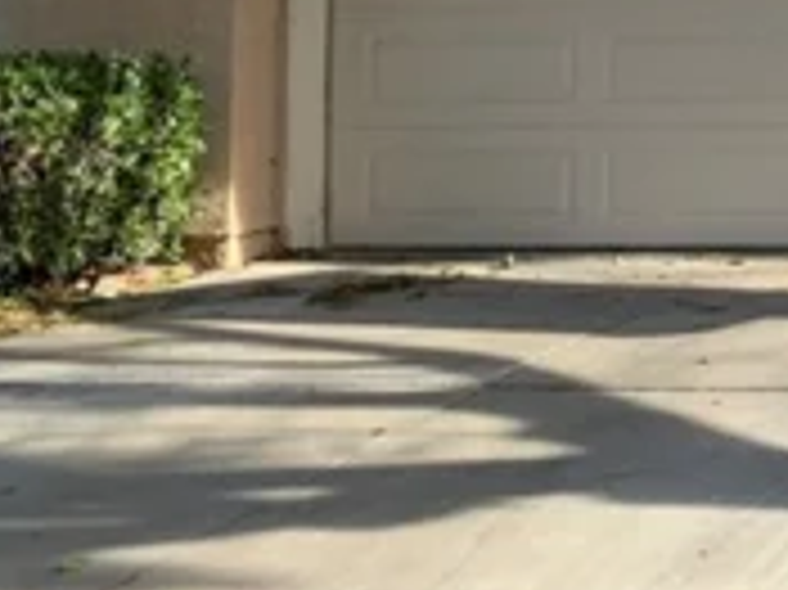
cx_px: 1619
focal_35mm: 111
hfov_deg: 14.5
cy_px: -135
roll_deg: +0.6
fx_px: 2525
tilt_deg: +4.0
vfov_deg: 13.0
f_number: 1.8
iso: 25
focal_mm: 4.25
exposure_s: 1/822
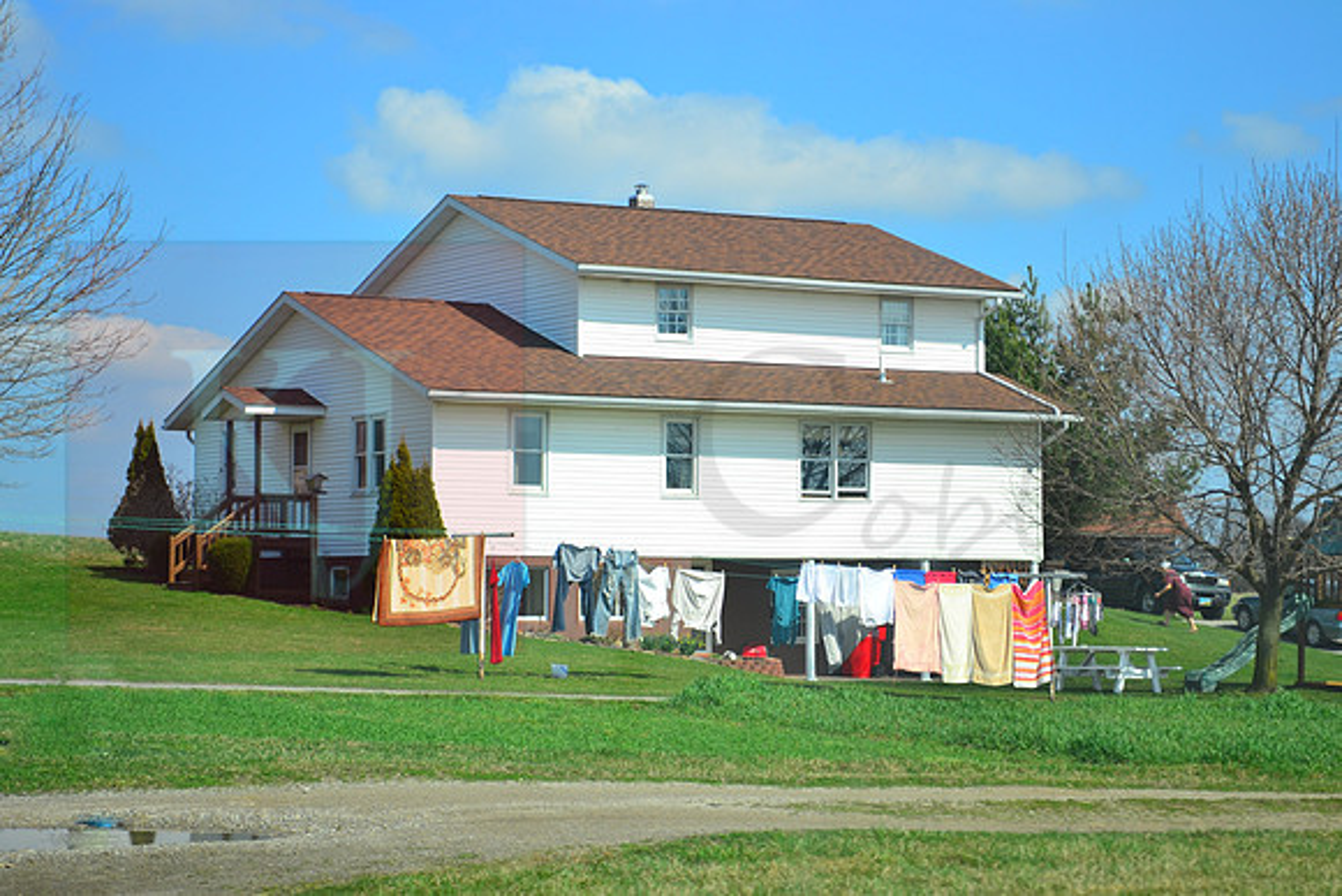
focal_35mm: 82
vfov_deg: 16.6
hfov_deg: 24.6
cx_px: 671
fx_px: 3076
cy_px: 448
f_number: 5.6
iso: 100
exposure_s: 1/320
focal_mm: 55
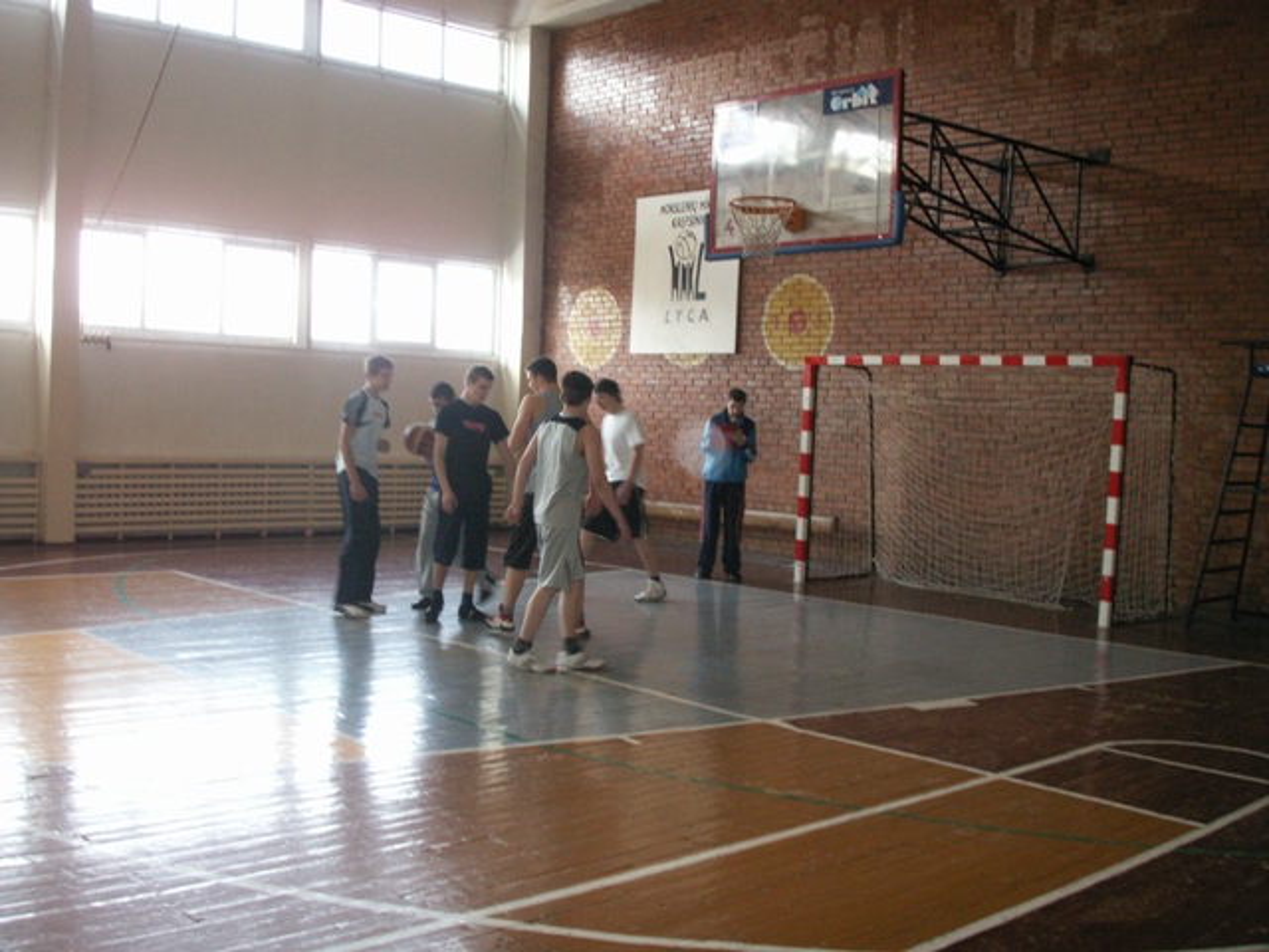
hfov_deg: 50.1
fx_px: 1356
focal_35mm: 37
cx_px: 634
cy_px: 476
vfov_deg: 38.7
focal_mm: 7.7
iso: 160
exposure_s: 1/40
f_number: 3.5
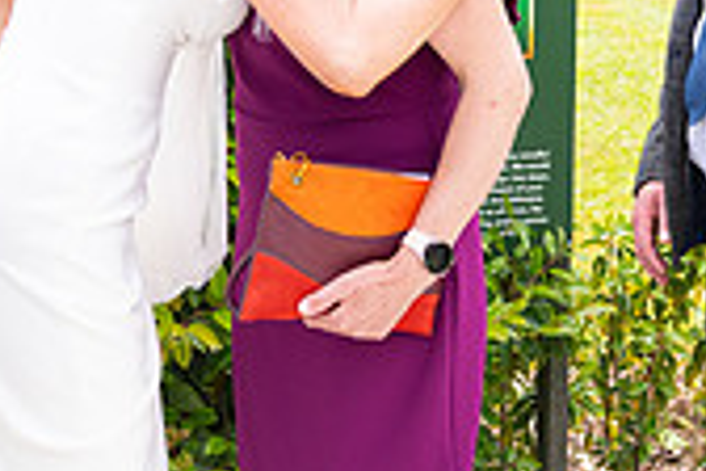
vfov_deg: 13.5
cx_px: 130
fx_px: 1961
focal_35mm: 100
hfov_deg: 20.2
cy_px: 32
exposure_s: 1/1600
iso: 250
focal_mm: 29
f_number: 3.5
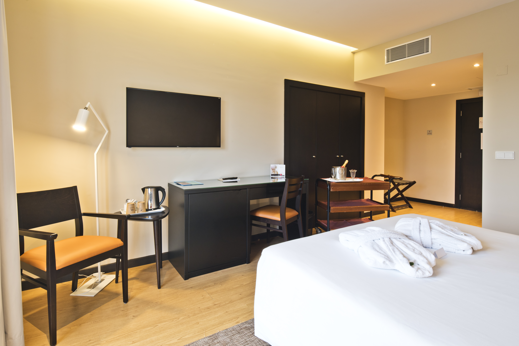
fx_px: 274
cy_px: 173
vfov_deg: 64.6
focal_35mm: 19
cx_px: 260
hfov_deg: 86.9
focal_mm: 19
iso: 200
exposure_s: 1/3
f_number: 11
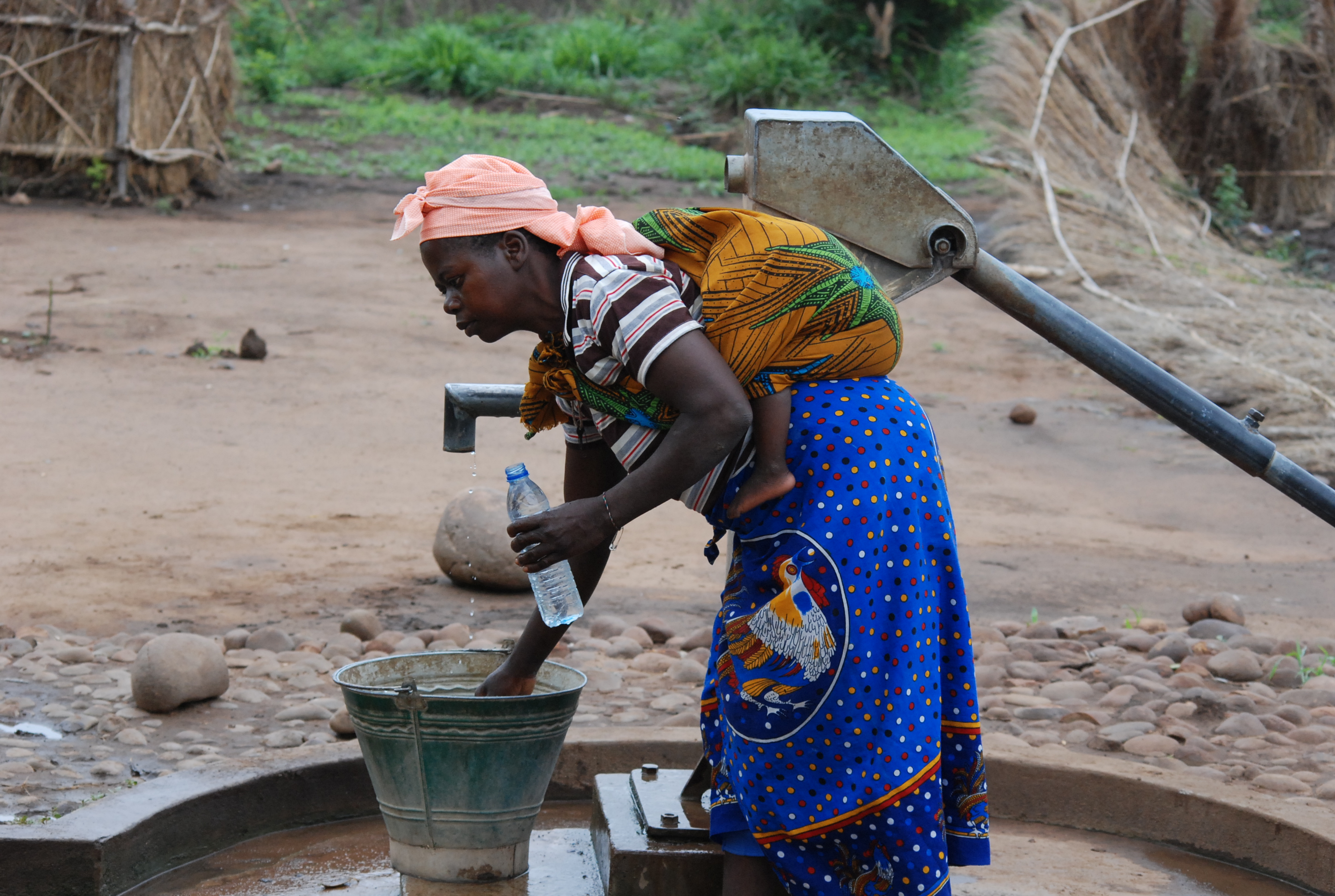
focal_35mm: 105
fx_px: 3902
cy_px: 448
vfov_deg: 13.1
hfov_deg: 19.4
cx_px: 668
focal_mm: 70
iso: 640
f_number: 5.6
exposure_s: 1/500
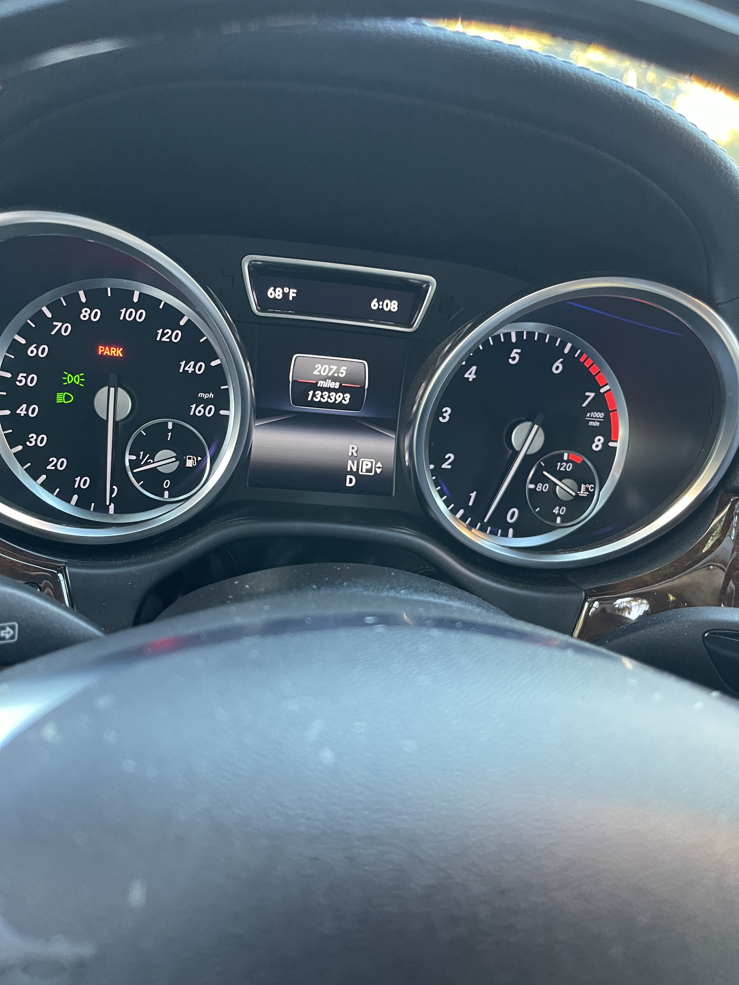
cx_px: 370
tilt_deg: -29.7
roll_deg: -6.3
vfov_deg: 69.4
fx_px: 712
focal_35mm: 25
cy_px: 492
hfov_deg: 54.9
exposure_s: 1/60
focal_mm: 5.1
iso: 400
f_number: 1.6
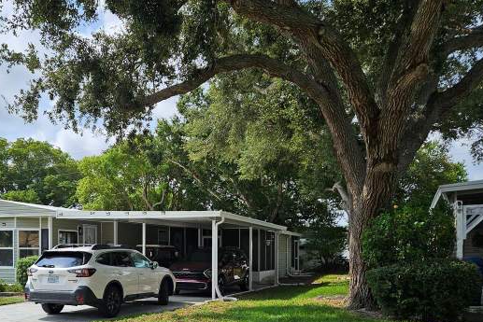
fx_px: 497
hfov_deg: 51.2
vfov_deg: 35.0
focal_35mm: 37
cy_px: 249
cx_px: 173
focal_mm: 5.4
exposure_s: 1/2128
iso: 25
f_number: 1.8
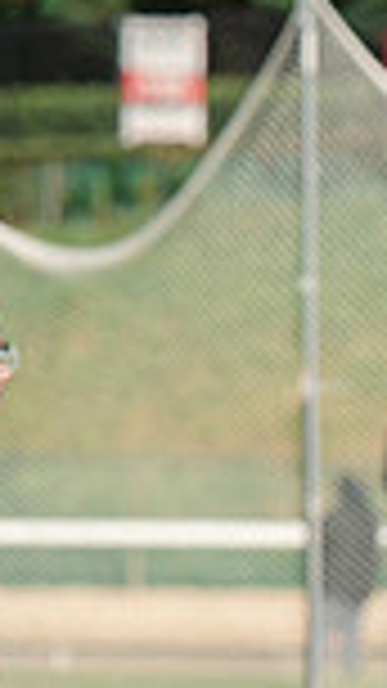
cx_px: 917
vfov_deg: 1.9
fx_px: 20699
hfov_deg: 1.1
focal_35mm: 1134
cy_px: 799
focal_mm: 200
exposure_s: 1/1600
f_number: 5
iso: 250
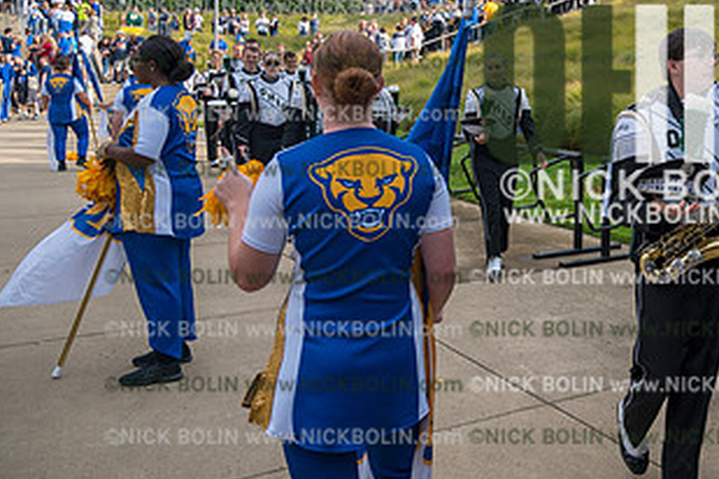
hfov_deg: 40.3
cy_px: 114
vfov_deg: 29.4
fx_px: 899
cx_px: 647
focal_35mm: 45
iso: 200
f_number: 4
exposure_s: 1/1000
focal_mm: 24
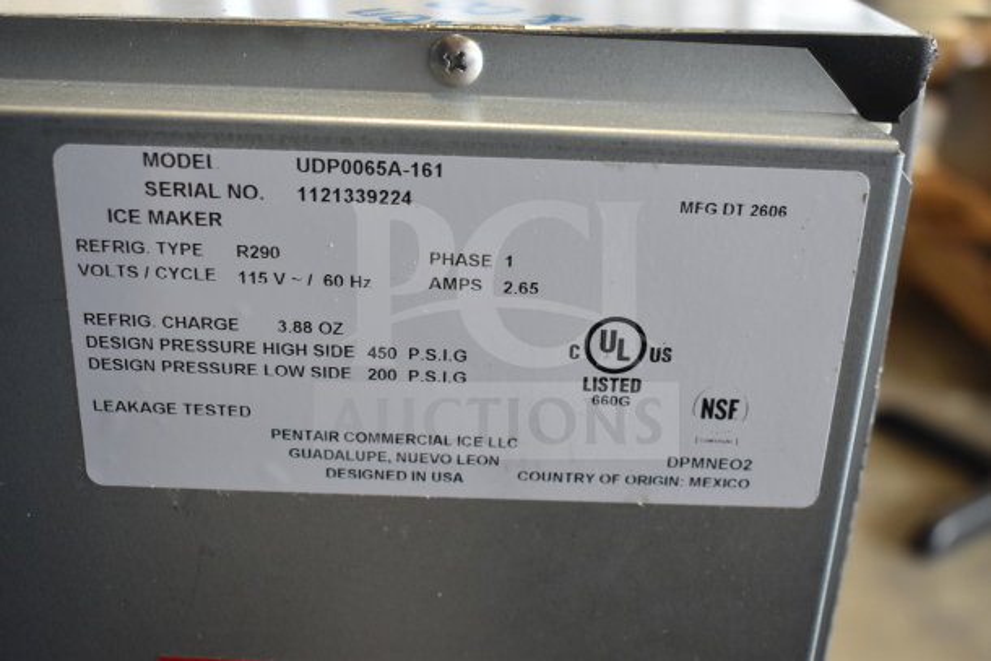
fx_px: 1198
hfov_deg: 45.0
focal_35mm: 44
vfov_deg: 30.9
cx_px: 496
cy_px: 330
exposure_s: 1/50
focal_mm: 29
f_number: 4.2
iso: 1000
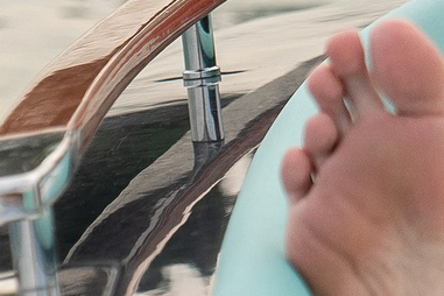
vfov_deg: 3.2
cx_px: 974
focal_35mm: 430
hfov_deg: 4.7
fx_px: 5303
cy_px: -346
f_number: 4
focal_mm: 64
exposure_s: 1/1000
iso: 500
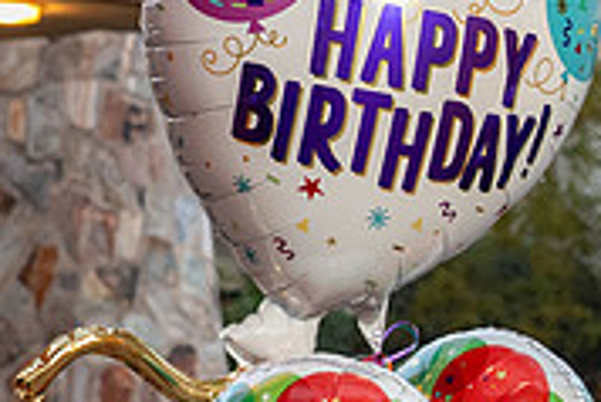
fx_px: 2824
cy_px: 377
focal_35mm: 169
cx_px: 969
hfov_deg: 11.5
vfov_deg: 8.1
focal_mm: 52
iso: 800
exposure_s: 1/80
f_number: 4
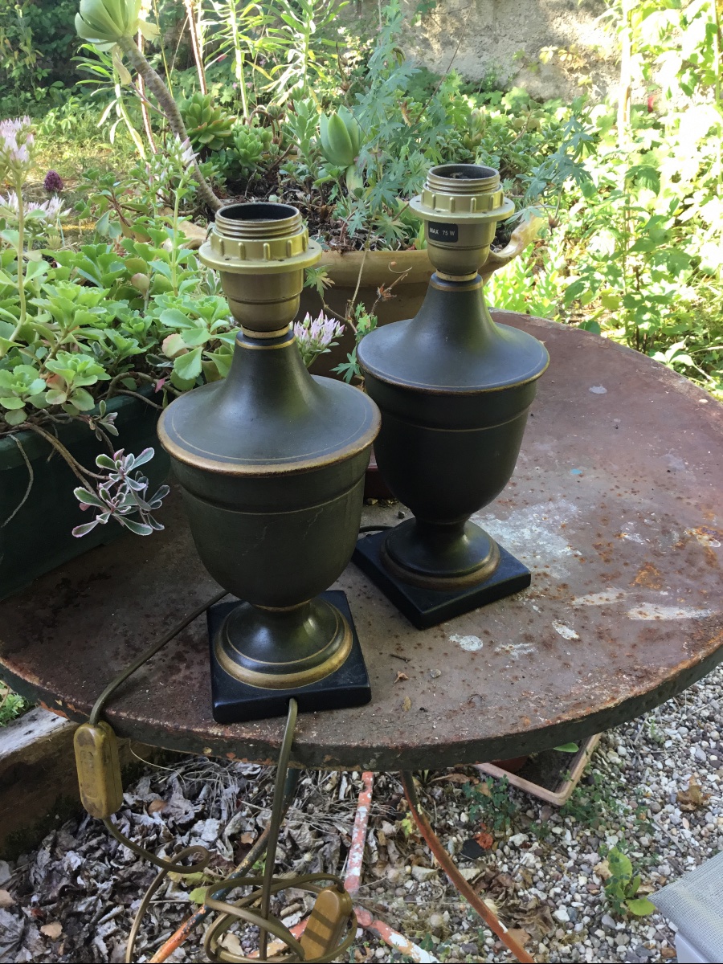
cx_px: 362
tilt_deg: -31.1
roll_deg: +0.2
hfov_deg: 45.4
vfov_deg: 58.4
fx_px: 863
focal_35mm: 31
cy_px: 482
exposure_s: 1/100
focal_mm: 3.3
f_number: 2.4
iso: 50
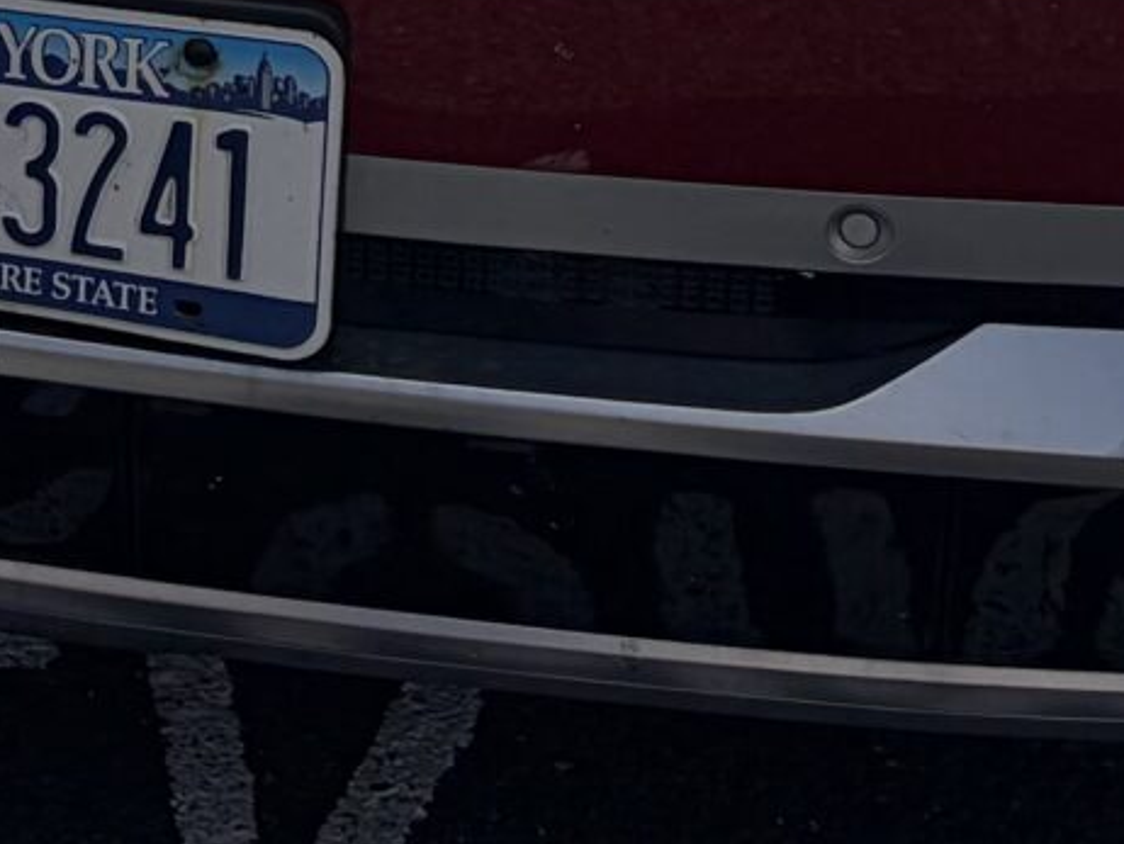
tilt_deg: -11.4
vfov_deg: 8.9
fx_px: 4678
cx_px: -243
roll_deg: -0.9
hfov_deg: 13.3
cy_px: -1472
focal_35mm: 144
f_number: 1.6
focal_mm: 5.96
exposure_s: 1/7813
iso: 64
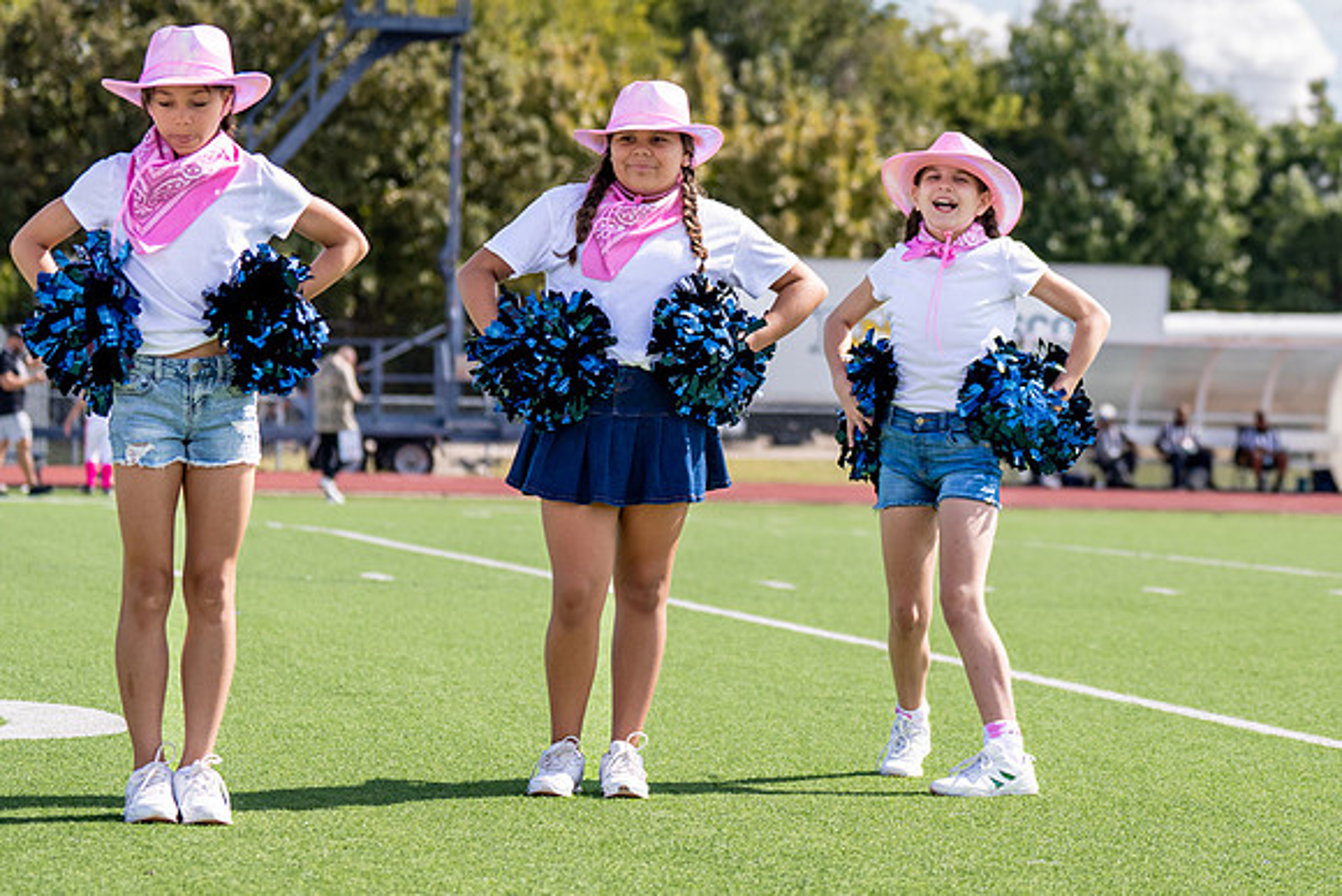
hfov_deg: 14.9
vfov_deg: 10.0
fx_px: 5135
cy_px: 309
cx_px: 931
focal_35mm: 138
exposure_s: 1/4000
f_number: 2.8
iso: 250
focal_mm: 70
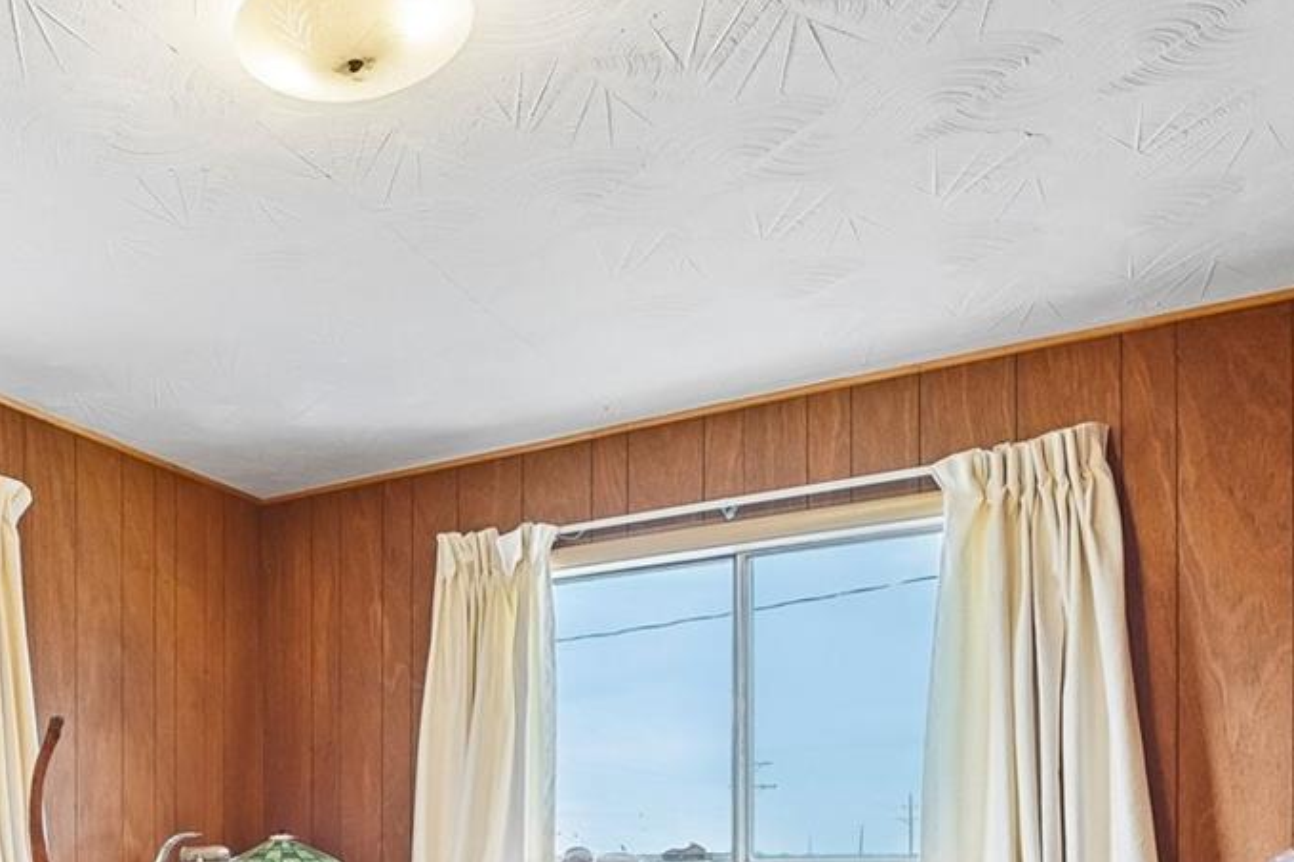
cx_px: 179
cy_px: 906
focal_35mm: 33
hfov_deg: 51.8
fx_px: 1186
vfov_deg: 35.2
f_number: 8
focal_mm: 14
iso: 400
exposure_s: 1/8
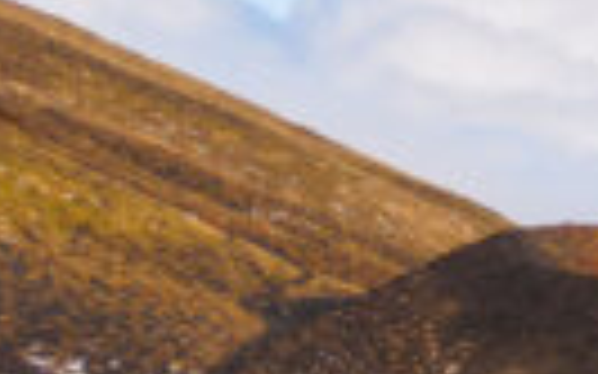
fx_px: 4594
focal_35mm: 282
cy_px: 881
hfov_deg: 6.7
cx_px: 1852
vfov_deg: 4.5
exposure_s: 1/160
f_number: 5
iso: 100
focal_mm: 24
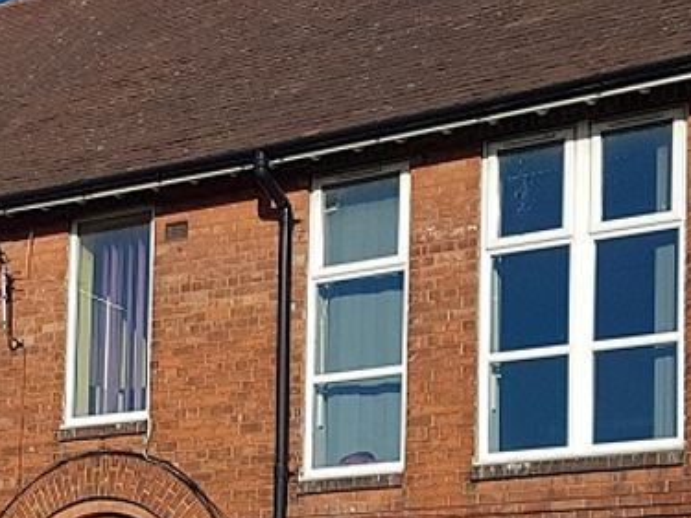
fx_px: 1537
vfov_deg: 18.7
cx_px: 192
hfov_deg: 25.1
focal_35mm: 77
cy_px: 497
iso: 40
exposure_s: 1/2856
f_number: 1.7
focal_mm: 4.2
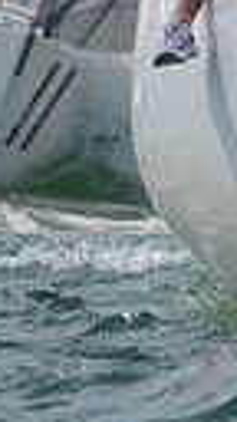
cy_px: 81
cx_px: 830
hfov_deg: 1.2
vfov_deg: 2.1
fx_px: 11664
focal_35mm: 1044
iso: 200
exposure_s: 1/1250
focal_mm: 220
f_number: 6.3
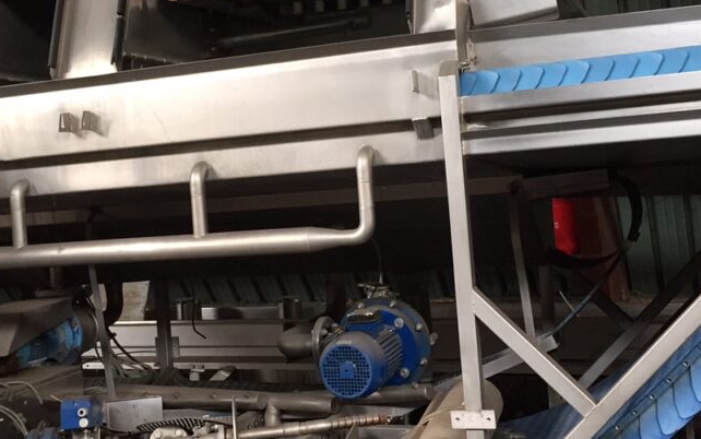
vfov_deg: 26.3
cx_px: 354
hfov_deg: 41.0
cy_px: 159
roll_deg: +4.2
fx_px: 937
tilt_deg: +0.6
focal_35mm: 49
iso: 50
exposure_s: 1/30
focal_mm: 4.15
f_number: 2.2
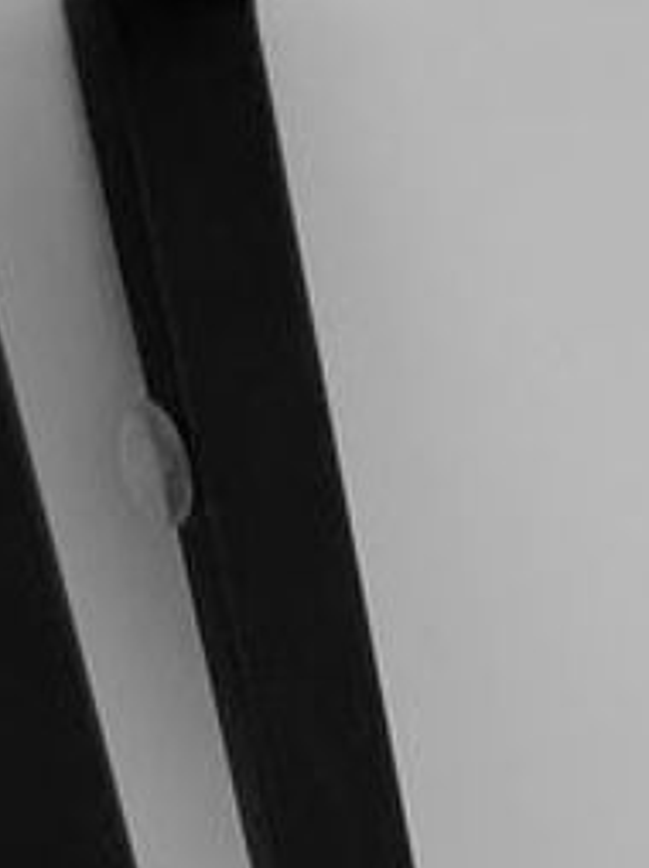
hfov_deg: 16.7
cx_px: 820
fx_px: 2103
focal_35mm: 84
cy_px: 1591
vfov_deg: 18.1
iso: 160
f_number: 2.2
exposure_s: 1/60
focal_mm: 1.64
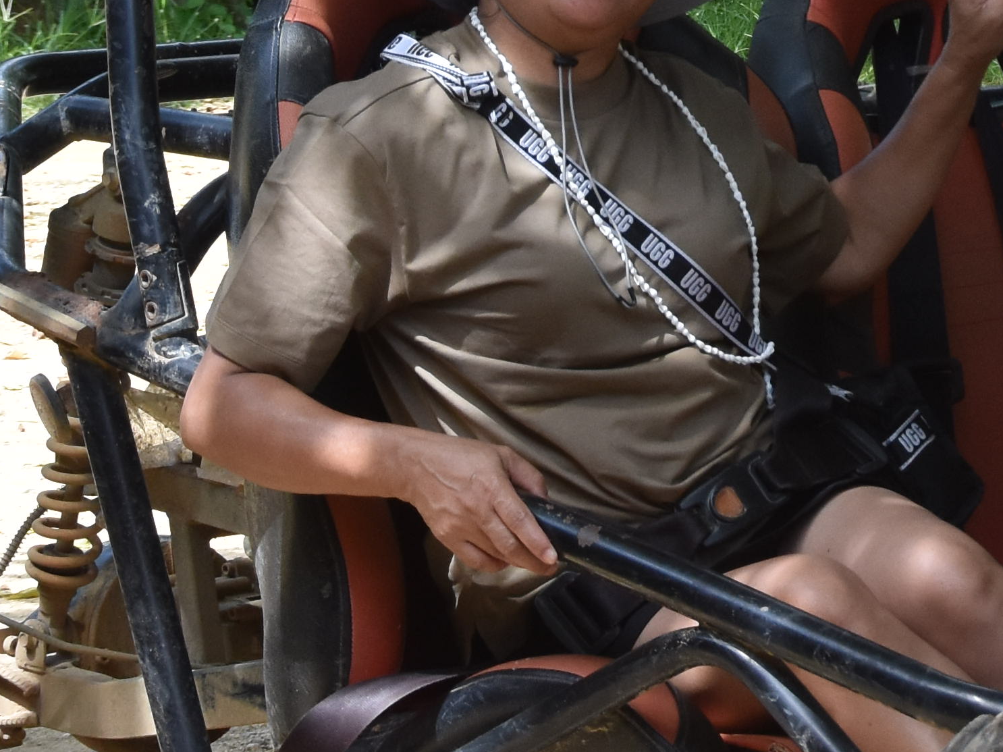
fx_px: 6750
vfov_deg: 6.3
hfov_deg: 8.4
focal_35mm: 233
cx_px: 1101
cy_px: -212
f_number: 8
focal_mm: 40
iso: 640
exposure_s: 1/500
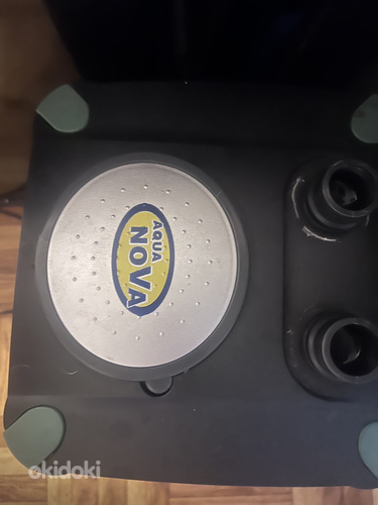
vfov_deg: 67.3
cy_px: 252
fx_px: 379
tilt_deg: -81.3
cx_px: 189
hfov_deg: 53.1
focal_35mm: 26
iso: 640
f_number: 1.5
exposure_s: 1/16
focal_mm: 5.7
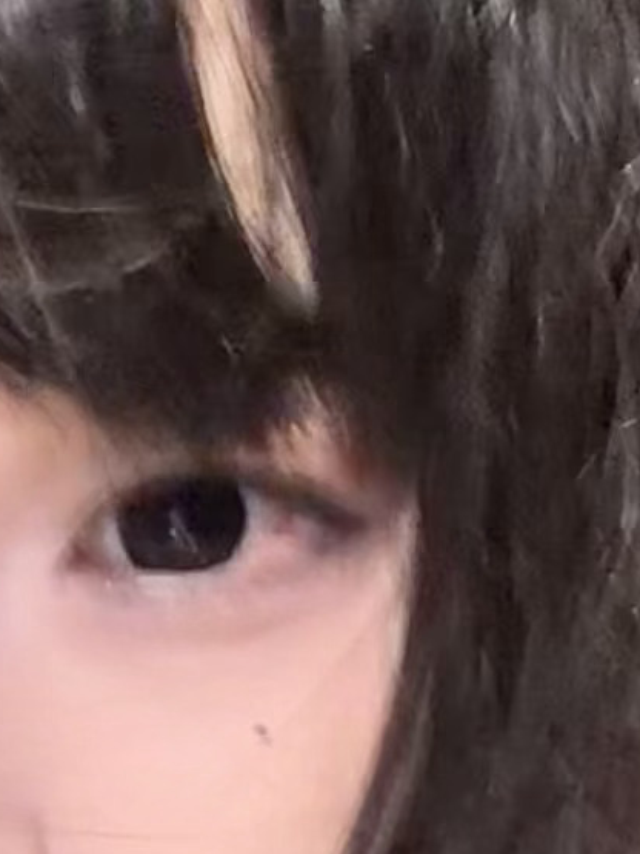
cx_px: -22
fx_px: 2219
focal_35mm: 90
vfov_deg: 21.5
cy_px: 676
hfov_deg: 16.0
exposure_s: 1/60
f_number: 1.5
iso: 125
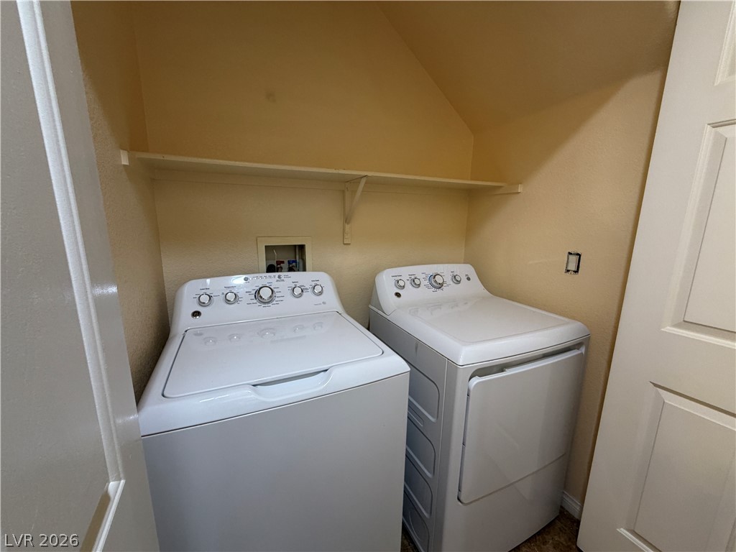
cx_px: 368
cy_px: 276
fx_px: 298
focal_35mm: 14
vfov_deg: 85.7
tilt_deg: -10.8
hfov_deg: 102.1
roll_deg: -0.6
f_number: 2.2
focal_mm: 2.22
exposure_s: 1/60
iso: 200
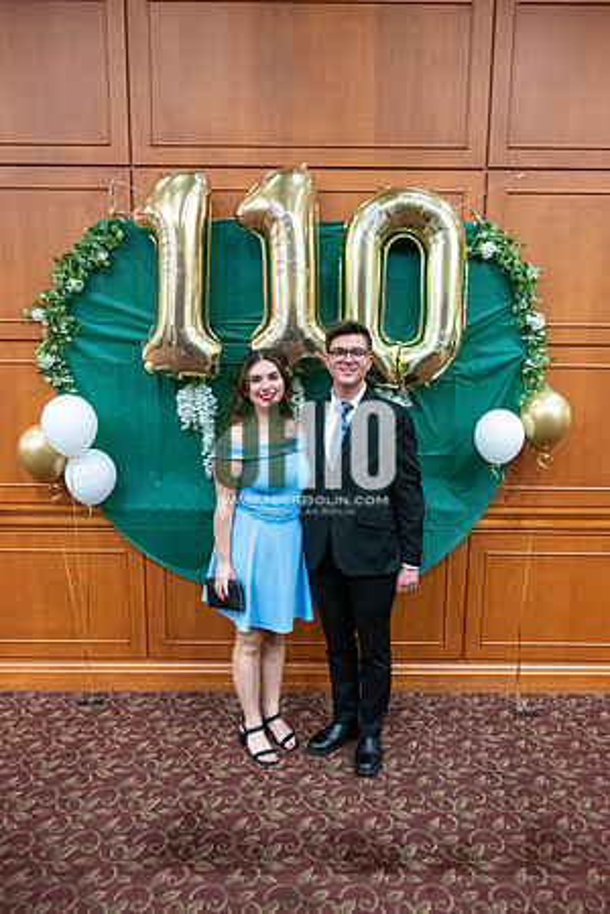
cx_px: 305
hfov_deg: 49.6
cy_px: 457
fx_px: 661
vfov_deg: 69.4
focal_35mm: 26
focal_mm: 26
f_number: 4
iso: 6400
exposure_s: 1/125
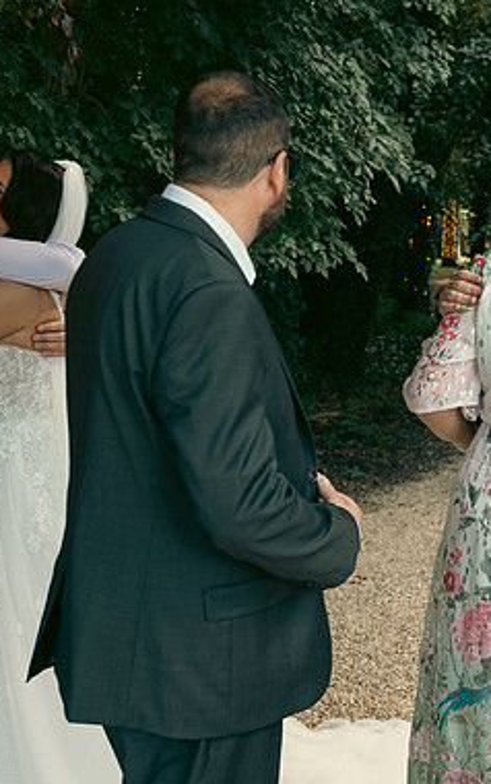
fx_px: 1197
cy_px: 393
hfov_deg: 21.7
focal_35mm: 56
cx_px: 567
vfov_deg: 36.3
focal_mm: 24
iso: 400
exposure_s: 1/200
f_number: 3.5
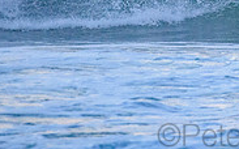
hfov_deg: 1.3
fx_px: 10510
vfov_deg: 0.8
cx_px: 259
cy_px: -82
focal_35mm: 1615
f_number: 5.6
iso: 3200
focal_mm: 500
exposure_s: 1/500
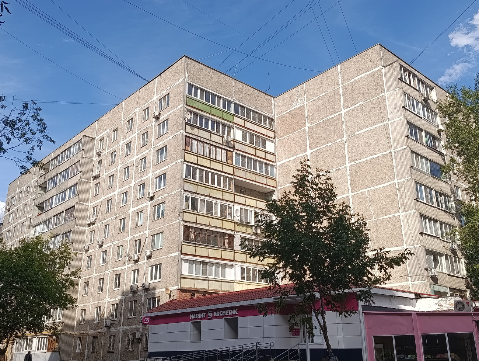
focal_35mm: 35
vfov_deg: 40.8
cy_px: 180
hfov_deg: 52.6
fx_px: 485
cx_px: 240
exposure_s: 1/571
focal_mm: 6.11
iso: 50
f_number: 1.7
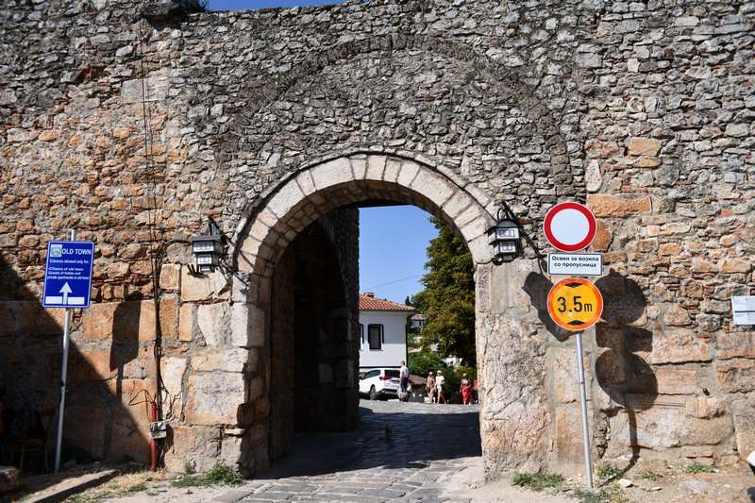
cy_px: 252
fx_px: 671
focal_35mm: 32
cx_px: 378
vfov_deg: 41.1
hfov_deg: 58.7
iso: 200
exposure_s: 1/6400
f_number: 3.5
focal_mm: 32
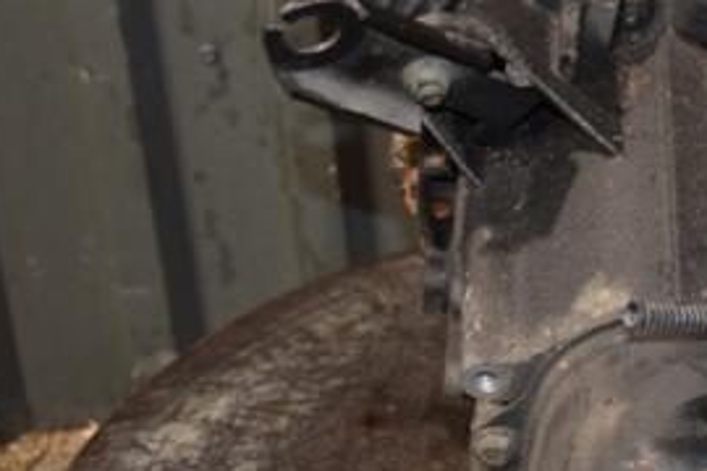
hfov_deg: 19.7
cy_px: 209
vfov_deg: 13.7
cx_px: 728
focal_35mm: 100
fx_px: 1964
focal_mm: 30
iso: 800
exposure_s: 1/50
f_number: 4.2
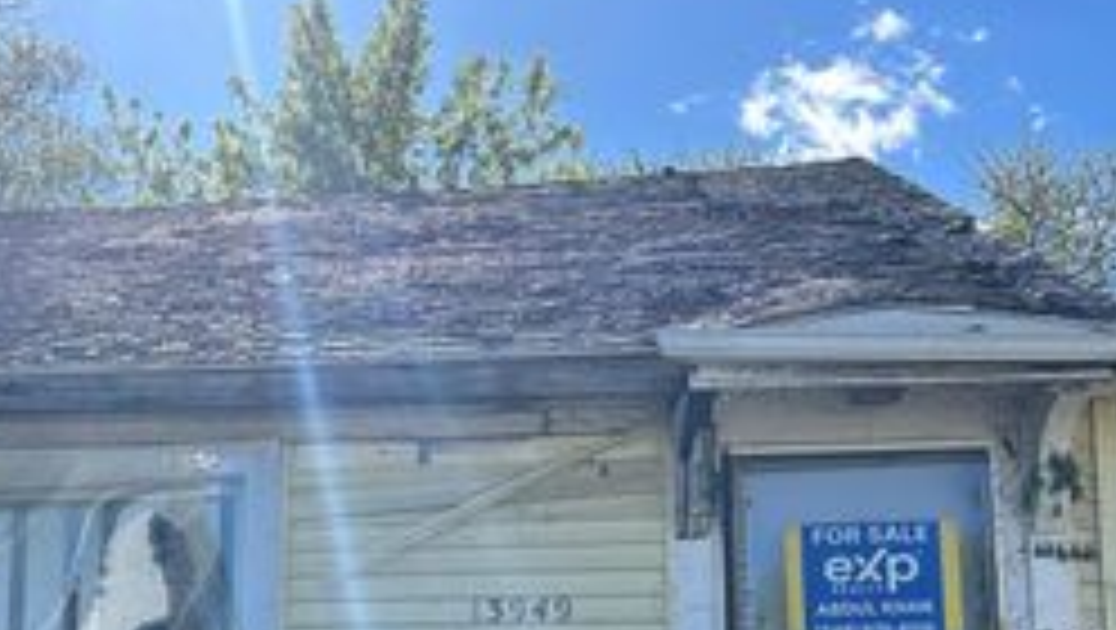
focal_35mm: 57
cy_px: 704
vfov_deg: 20.1
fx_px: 1688
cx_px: 198
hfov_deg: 35.2
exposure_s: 1/2353
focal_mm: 5.7
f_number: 1.5
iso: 50
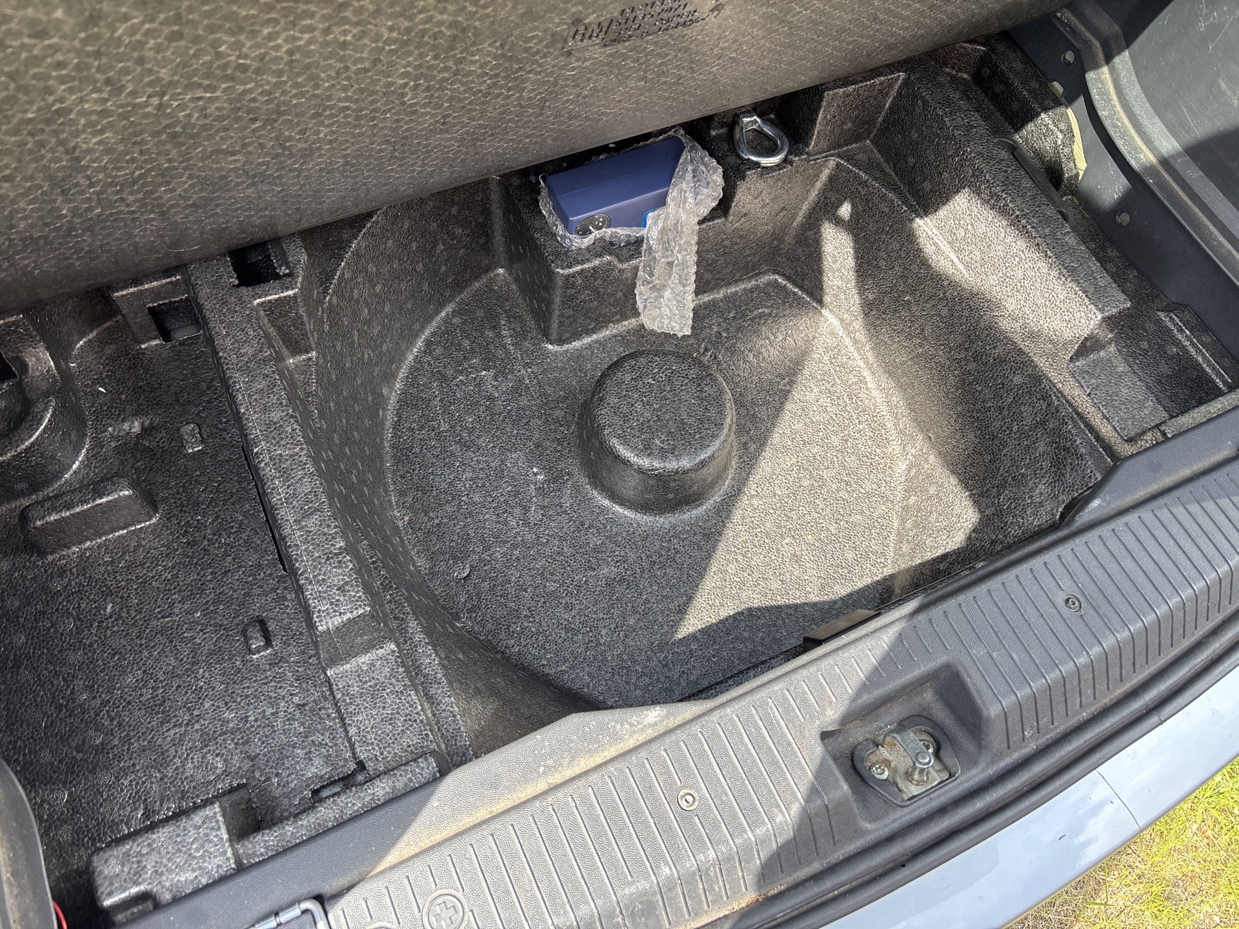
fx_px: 931
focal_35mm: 26
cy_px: 464
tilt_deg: -63.3
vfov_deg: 53.1
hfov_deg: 67.3
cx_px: 620
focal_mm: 5.96
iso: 40
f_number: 1.6
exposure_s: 1/121
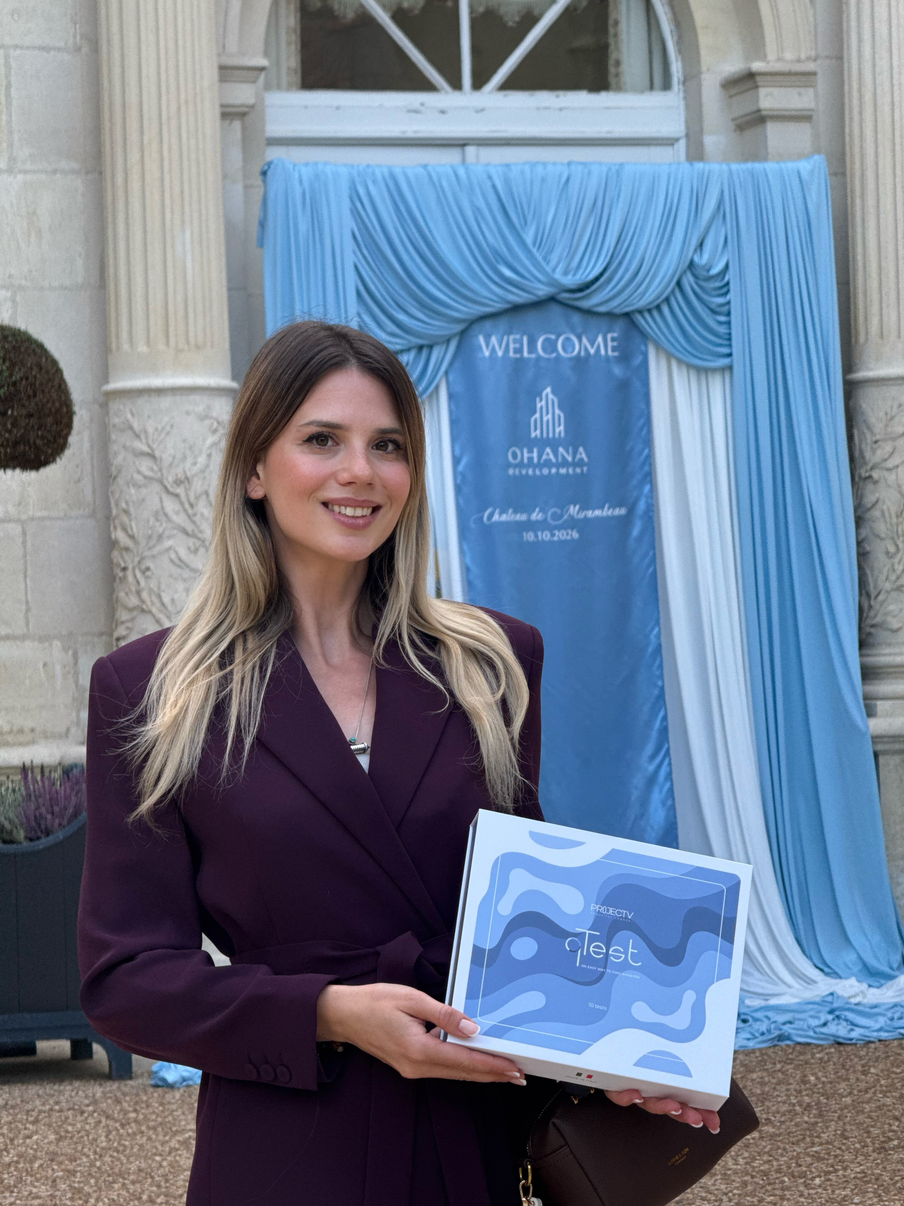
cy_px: 603
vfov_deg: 16.4
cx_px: 452
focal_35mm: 120
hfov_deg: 12.3
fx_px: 4178
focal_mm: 15.66
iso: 64
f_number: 2.8
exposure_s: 1/159
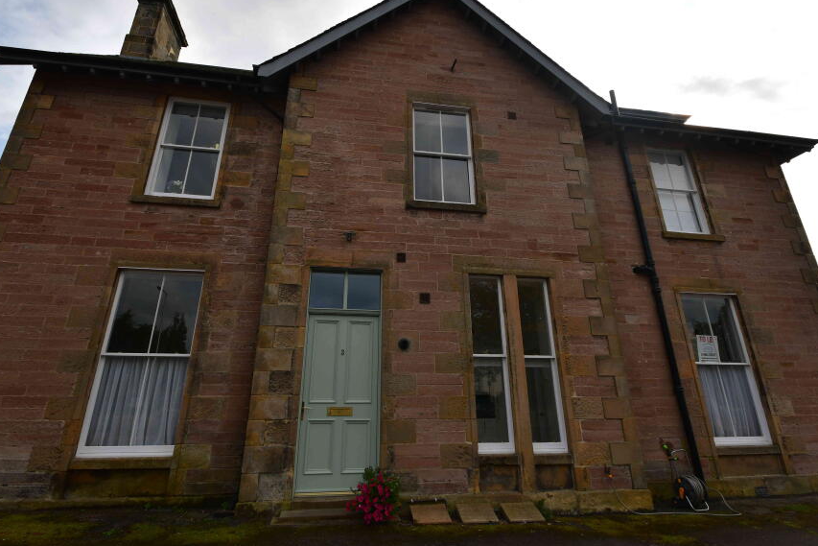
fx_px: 409
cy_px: 223
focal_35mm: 18
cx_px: 402
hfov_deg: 90.0
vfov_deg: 66.9
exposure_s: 1/400
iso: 200
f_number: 11
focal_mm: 10
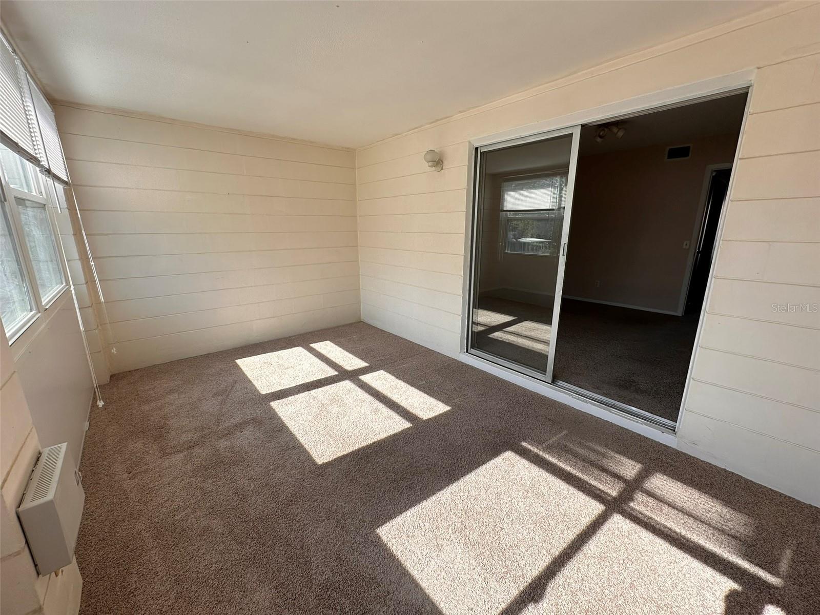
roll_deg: -0.7
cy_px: 308
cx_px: 410
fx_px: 332
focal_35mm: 14
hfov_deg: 102.1
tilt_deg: -13.4
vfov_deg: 85.7
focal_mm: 2.22
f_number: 2.2
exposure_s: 1/334
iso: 40
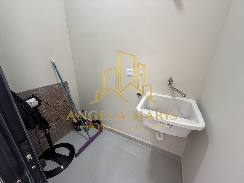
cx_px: 122
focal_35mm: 14
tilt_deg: -20.4
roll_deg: +0.1
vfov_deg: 85.7
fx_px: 99
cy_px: 92
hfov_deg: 102.1
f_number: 2.2
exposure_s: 1/99
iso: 250
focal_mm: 2.22
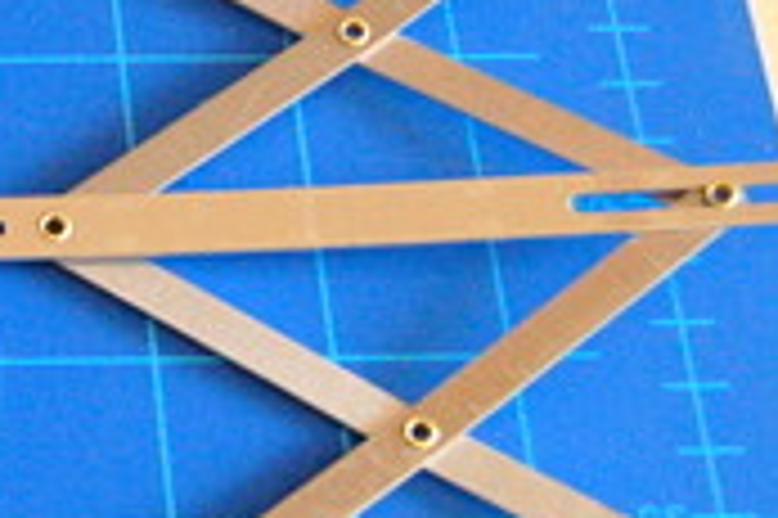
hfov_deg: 15.5
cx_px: -274
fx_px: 2699
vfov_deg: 10.9
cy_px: 209
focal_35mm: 125
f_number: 4
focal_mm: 24
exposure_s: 1/60
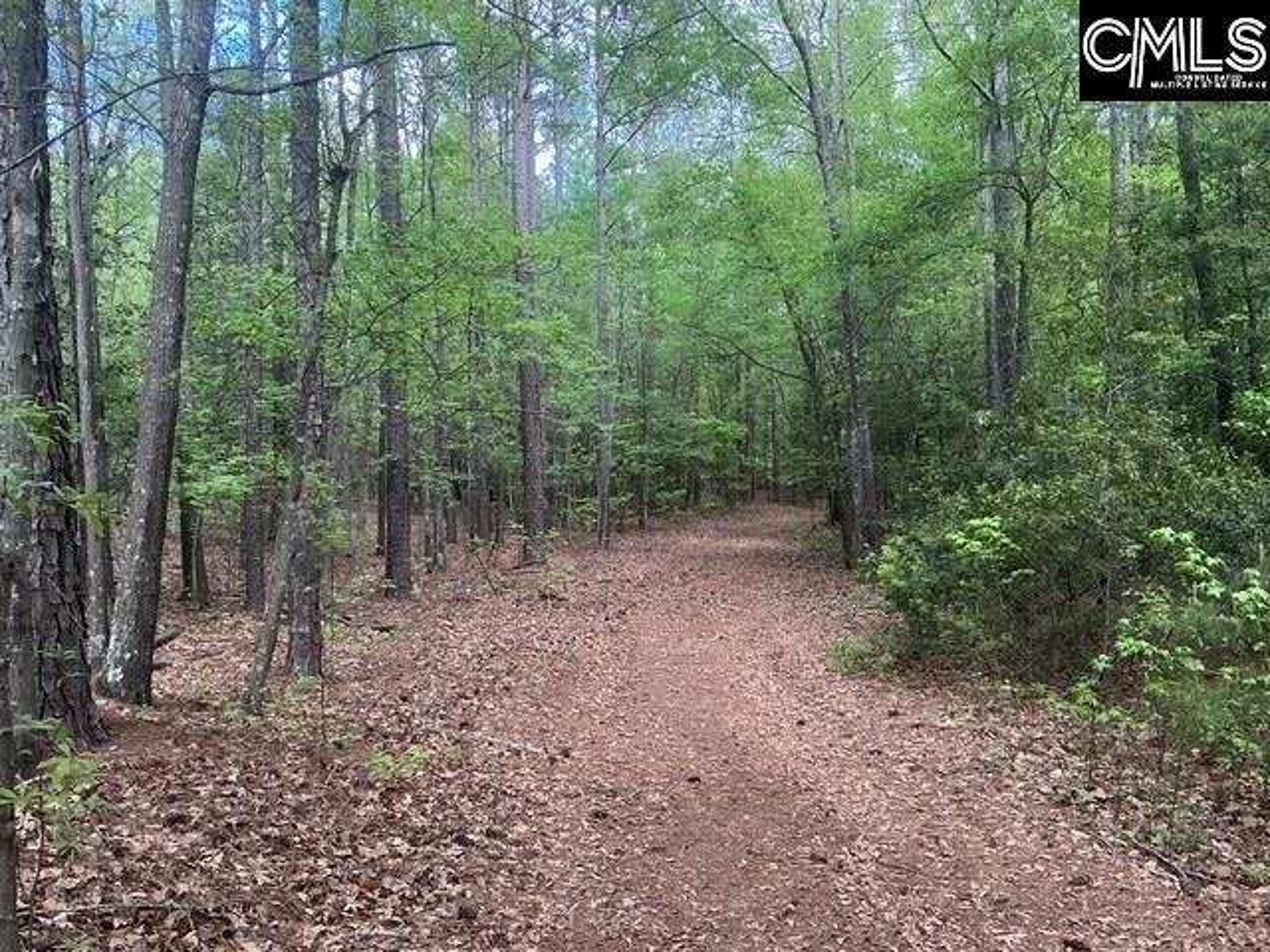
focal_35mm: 29
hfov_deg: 61.7
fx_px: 1064
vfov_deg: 48.2
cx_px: 635
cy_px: 476
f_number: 1.8
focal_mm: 3
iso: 32
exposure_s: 1/120
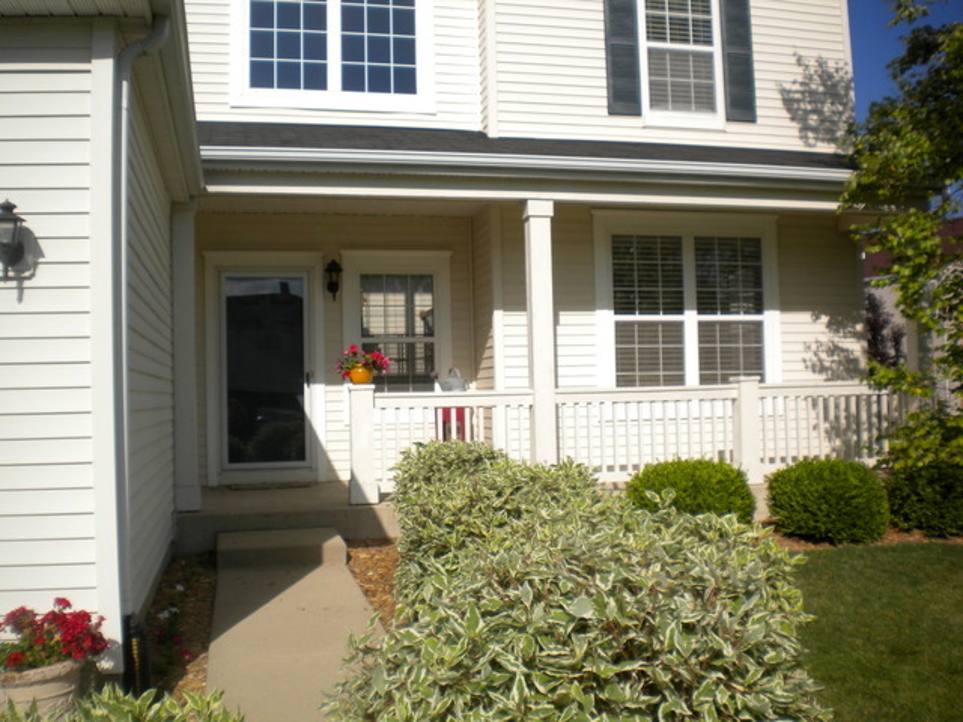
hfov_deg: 52.6
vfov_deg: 40.7
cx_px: 482
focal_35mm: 35
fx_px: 974
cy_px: 361
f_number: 4.6
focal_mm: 6.3
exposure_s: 1/1000
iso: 80
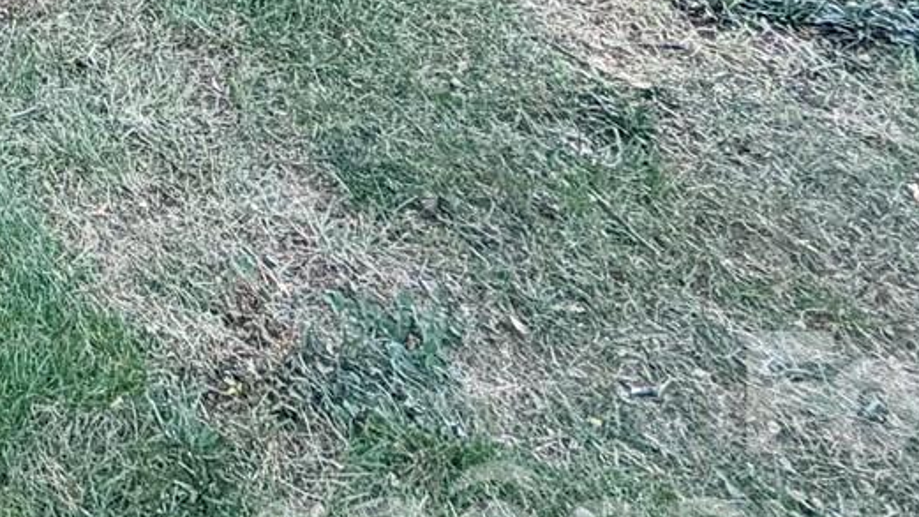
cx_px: -497
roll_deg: -0.3
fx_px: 1462
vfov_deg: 14.4
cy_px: -678
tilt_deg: -2.9
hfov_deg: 25.3
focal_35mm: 60
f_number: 2.2
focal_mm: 2.22
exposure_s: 1/121
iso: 125
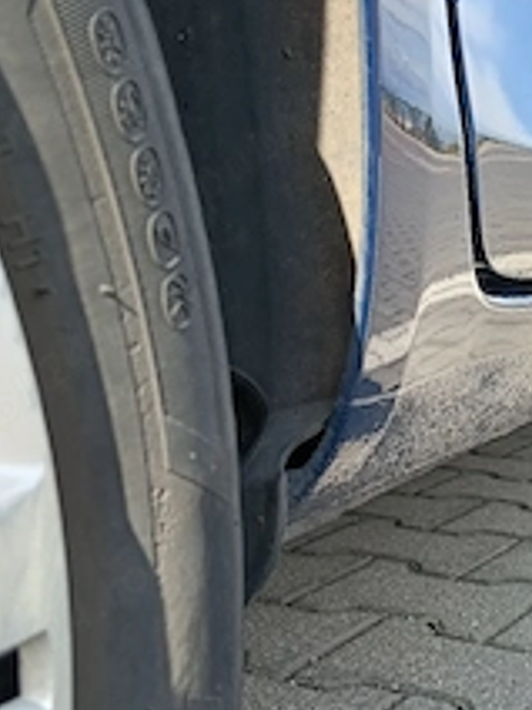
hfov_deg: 28.3
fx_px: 1045
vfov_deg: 37.4
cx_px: 368
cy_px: 422
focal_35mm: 51
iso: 50
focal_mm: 3.98
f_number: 1.8
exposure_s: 1/141
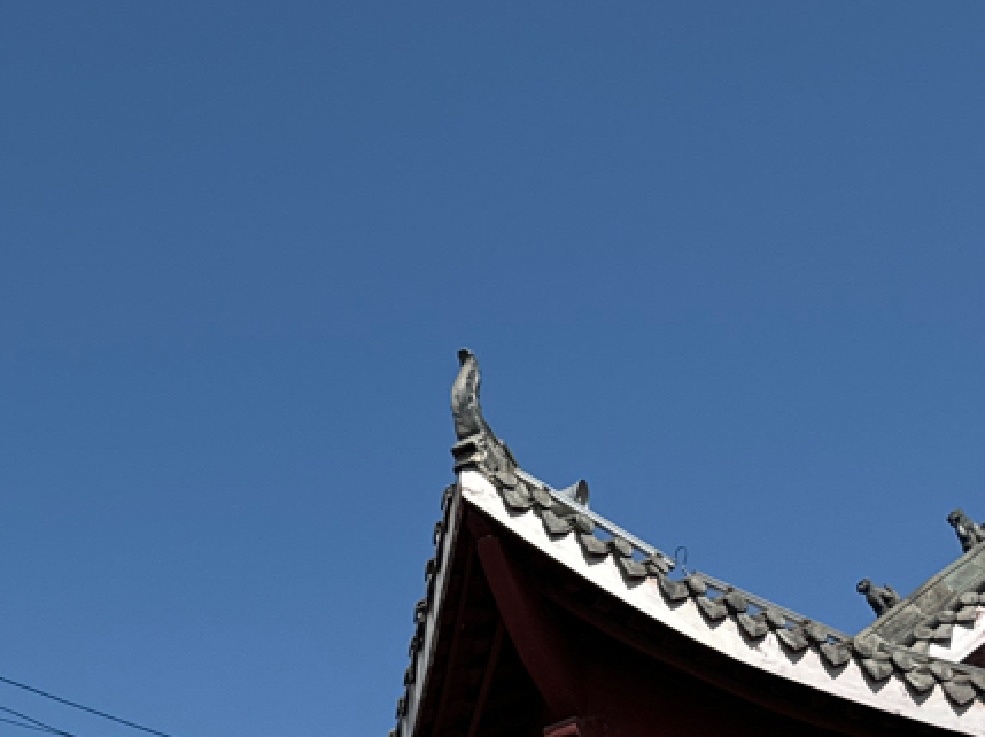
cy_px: 1218
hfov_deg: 21.2
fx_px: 2388
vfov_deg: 15.6
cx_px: -285
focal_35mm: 84
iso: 80
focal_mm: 6.86
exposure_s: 1/7092
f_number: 1.78
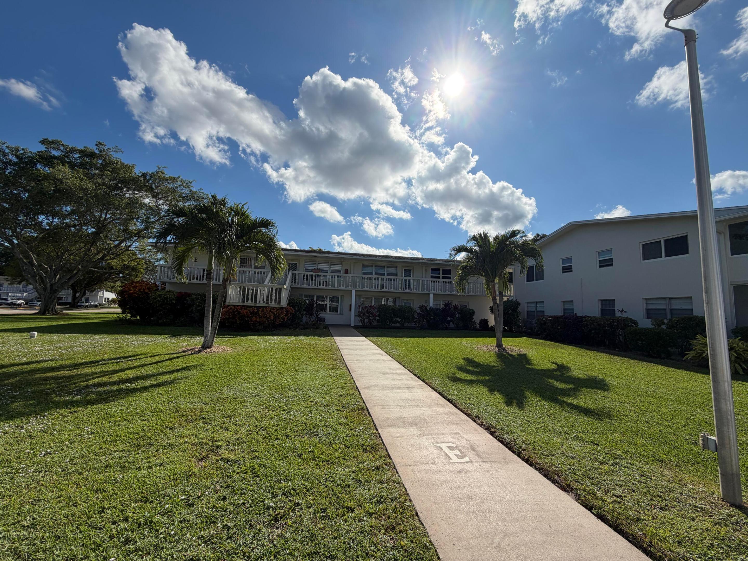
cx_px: 374
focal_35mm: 14
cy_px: 280
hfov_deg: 102.1
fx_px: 303
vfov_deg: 85.7
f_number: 2.2
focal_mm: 2.22
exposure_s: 1/1613
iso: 20
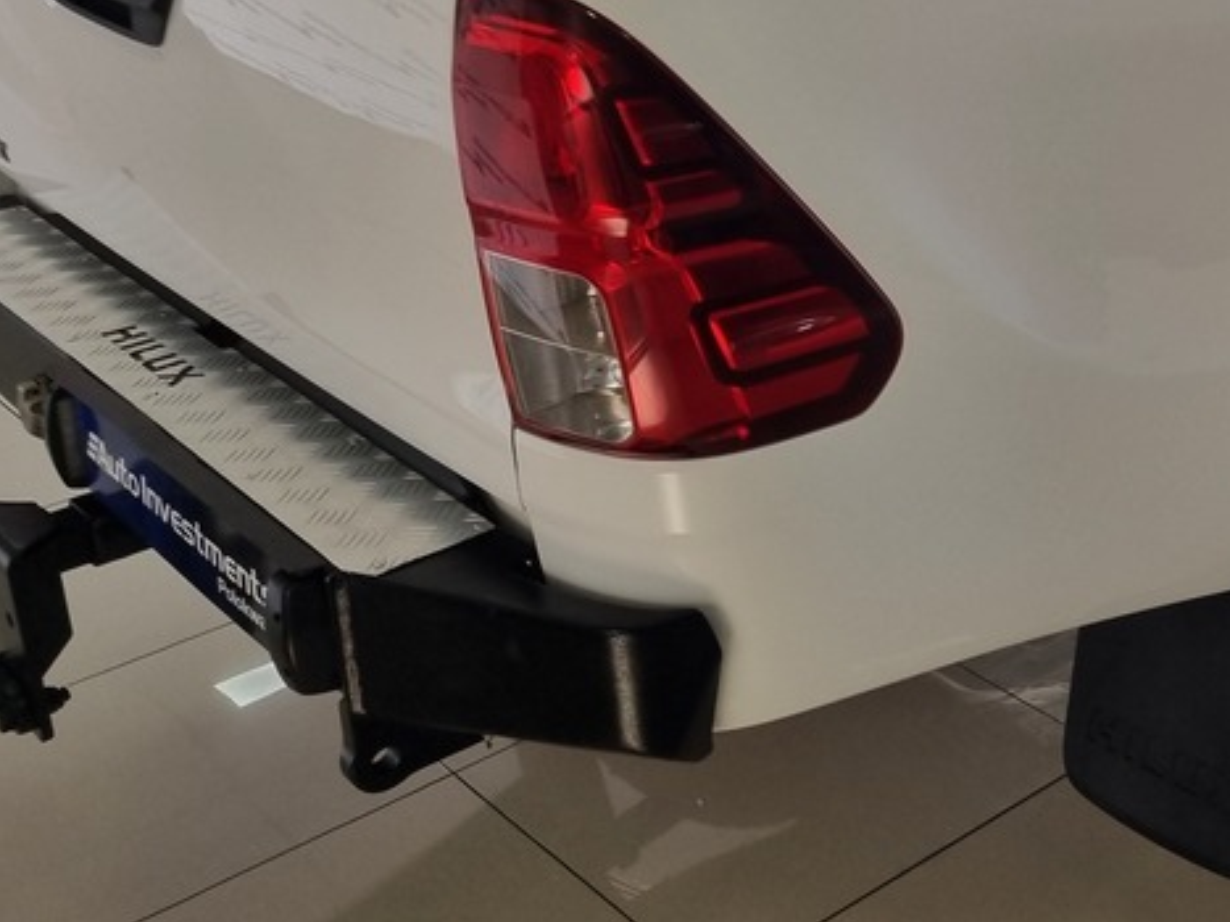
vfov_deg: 24.8
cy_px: 82
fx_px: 2025
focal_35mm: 57
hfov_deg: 31.4
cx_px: 1217
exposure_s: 1/100
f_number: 1.8
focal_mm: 5.4
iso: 50
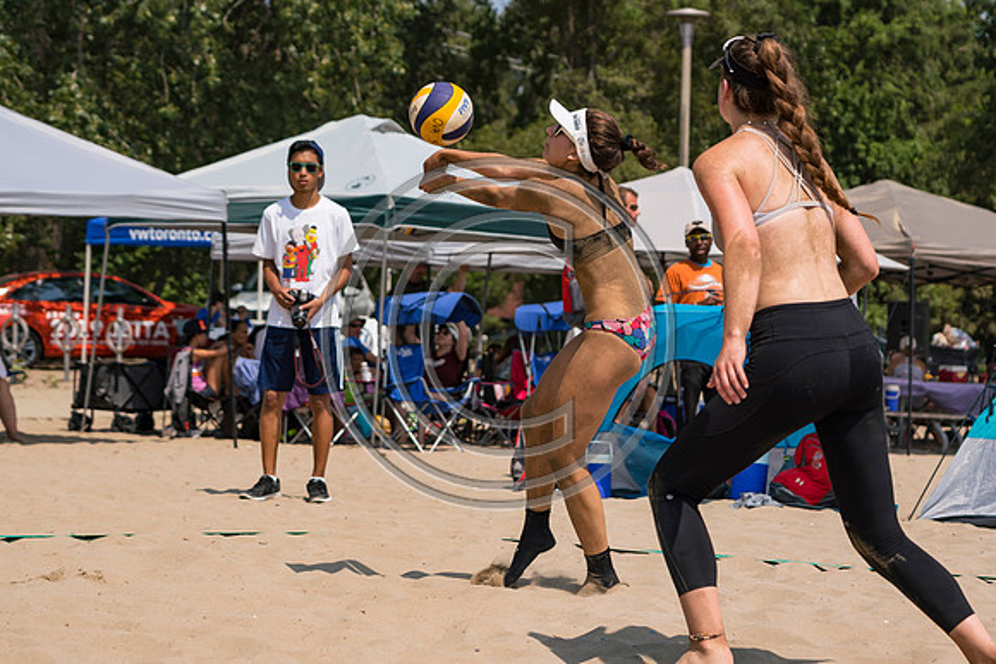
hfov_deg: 20.0
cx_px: 498
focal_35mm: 102
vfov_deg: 13.4
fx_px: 2823
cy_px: 332
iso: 200
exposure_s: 1/2500
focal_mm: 68
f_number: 4
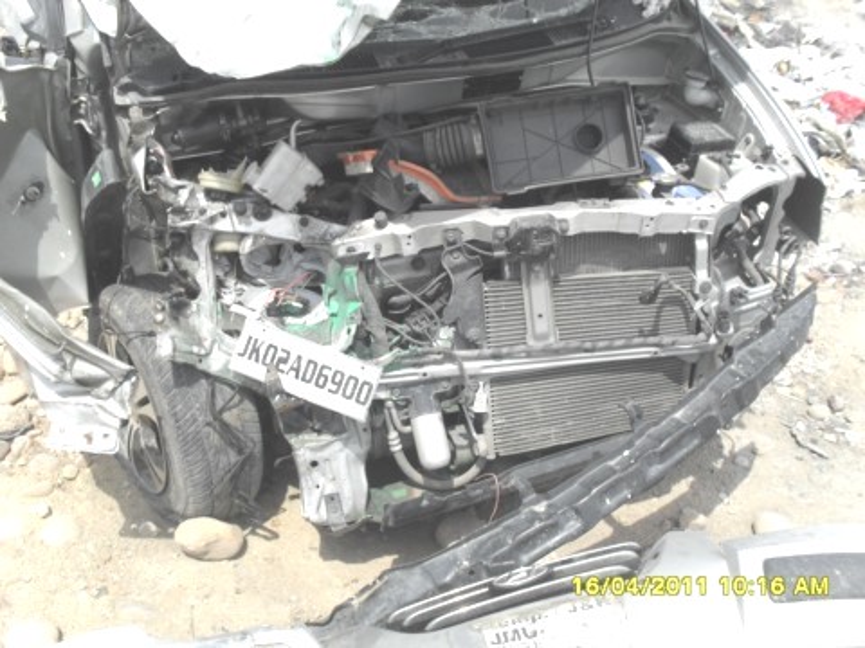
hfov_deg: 52.6
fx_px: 875
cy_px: 324
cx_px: 432
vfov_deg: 40.7
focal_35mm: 35
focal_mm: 6.3
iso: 100
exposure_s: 1/125
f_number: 8.4
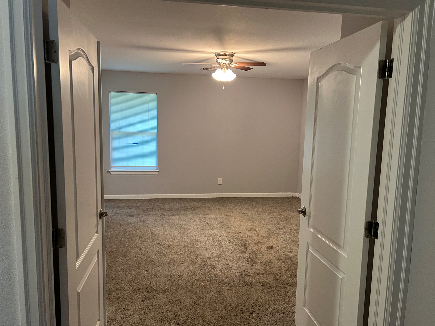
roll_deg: -1.4
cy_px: 163
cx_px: 218
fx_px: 327
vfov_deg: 53.1
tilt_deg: -8.8
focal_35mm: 26
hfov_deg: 67.3
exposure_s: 1/60
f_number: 1.5
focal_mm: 5.7
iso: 320
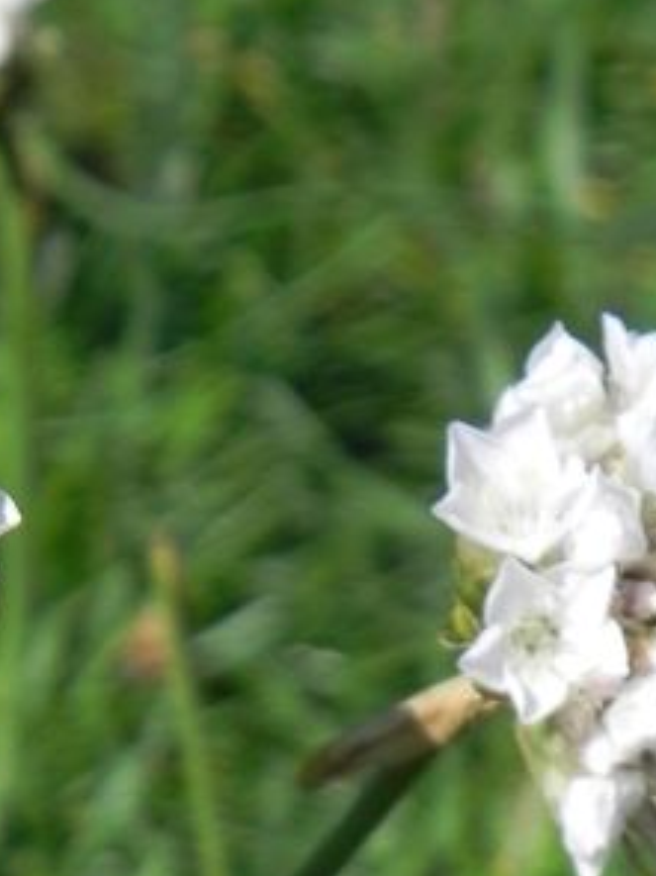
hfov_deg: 10.4
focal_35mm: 141
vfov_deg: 13.5
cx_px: 45
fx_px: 3565
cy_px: 1105
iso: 160
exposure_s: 1/2000
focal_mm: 9.2
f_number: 3.5
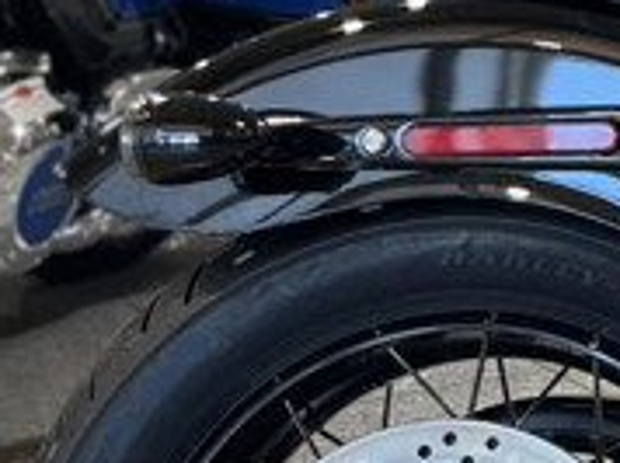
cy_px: -24
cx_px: 1688
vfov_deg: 9.4
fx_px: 2790
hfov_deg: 10.2
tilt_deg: -7.2
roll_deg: -0.8
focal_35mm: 156
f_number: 1.6
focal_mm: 5.1
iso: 100
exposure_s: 1/60
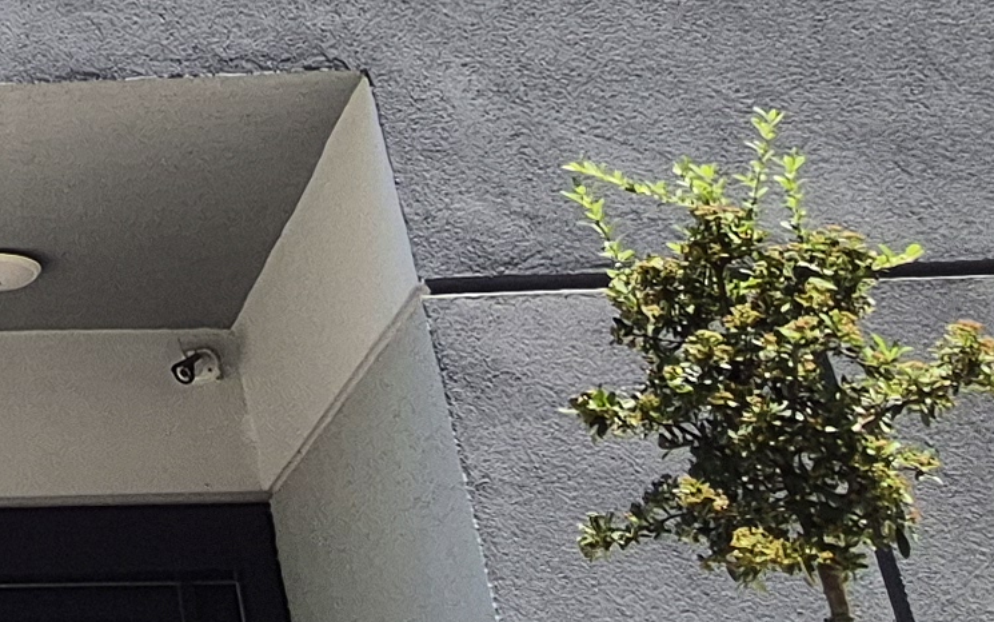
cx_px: -503
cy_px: -198
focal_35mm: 74
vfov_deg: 16.6
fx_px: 2005
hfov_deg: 22.7
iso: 50
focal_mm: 1.74
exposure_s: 1/1268
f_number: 2.2
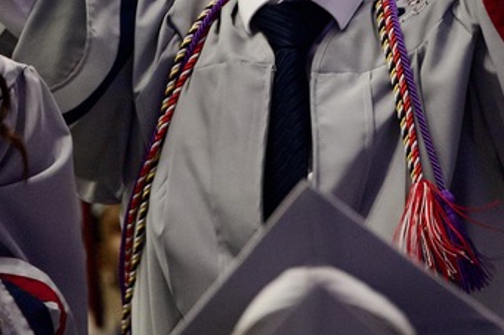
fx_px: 8410
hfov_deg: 3.4
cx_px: 315
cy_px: -120
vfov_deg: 2.3
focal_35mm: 601
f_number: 2.8
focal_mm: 200
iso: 3200
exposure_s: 1/320
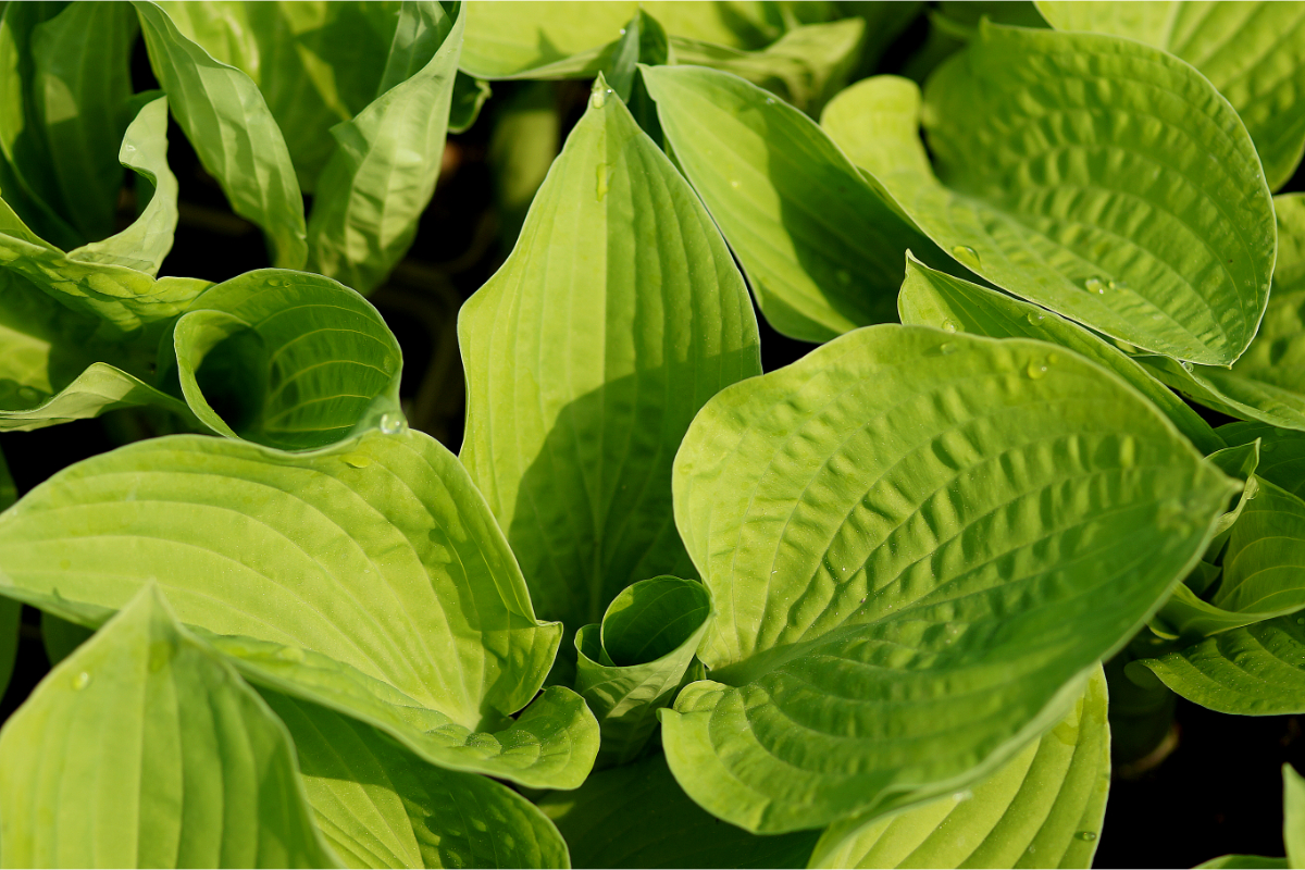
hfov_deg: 13.7
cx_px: 652
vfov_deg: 9.1
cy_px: 435
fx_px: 5437
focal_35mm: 150
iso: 100
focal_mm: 100
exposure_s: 1/400
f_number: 2.8
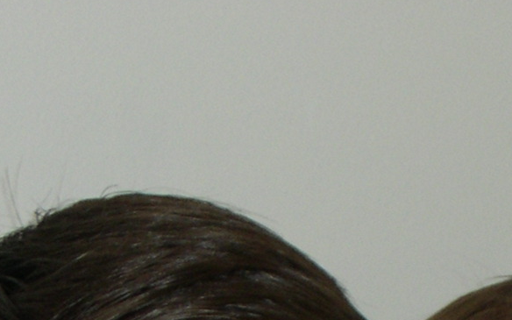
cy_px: 729
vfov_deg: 3.8
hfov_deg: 6.2
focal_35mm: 338
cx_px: 401
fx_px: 4716
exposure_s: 1/60
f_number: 4.1
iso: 108
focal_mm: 17.4
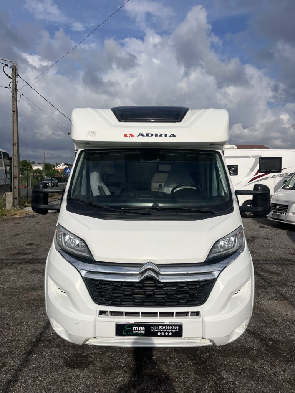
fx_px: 295
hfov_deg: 53.1
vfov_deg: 67.3
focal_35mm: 26
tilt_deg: -3.6
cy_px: 196
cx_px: 148
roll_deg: +0.6
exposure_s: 1/9091
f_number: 1.6
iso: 50
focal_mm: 5.1
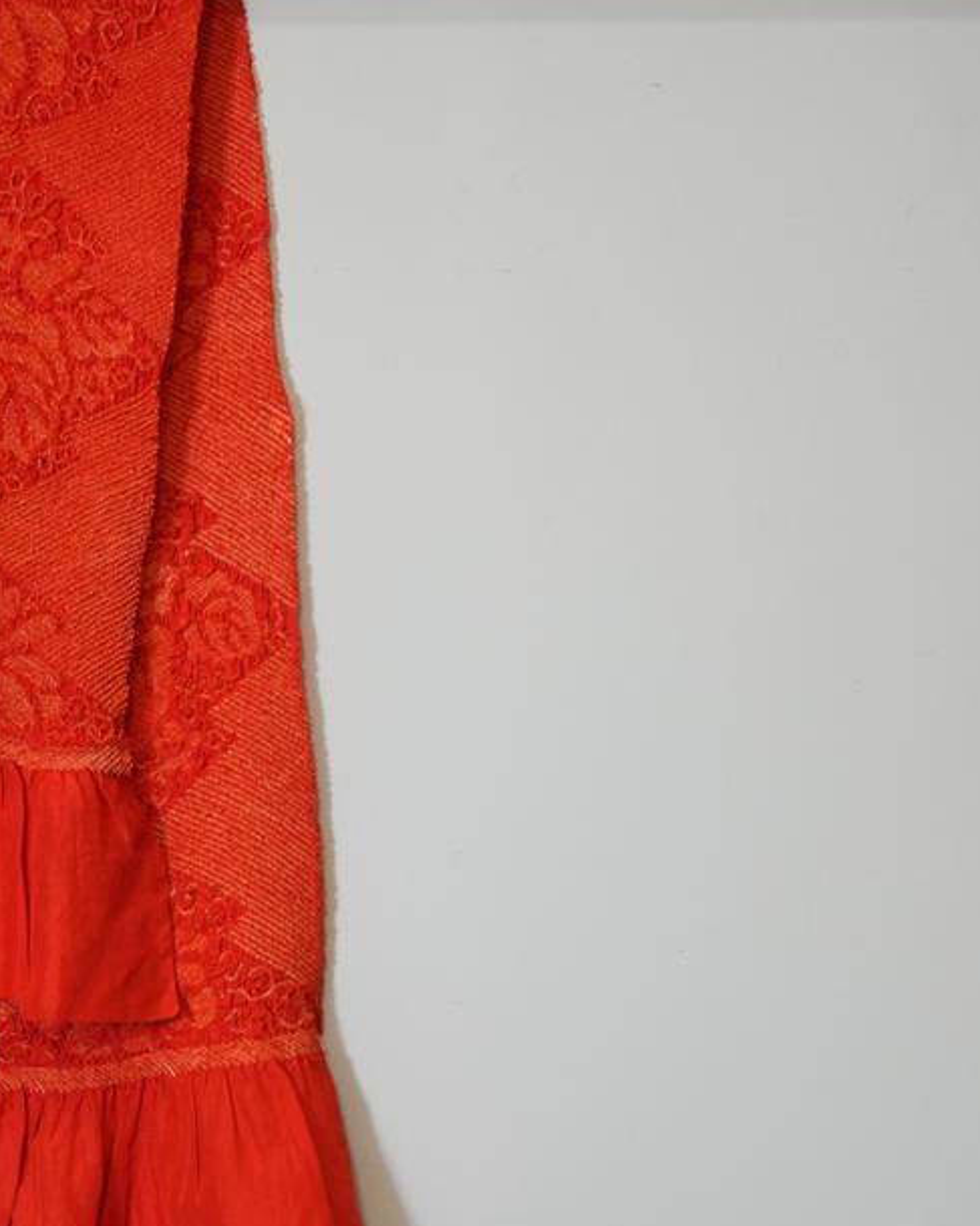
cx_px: 72
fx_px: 4243
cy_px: 647
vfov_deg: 16.4
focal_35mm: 117
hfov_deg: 13.1
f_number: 5.6
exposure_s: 1/200
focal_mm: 70
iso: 2000
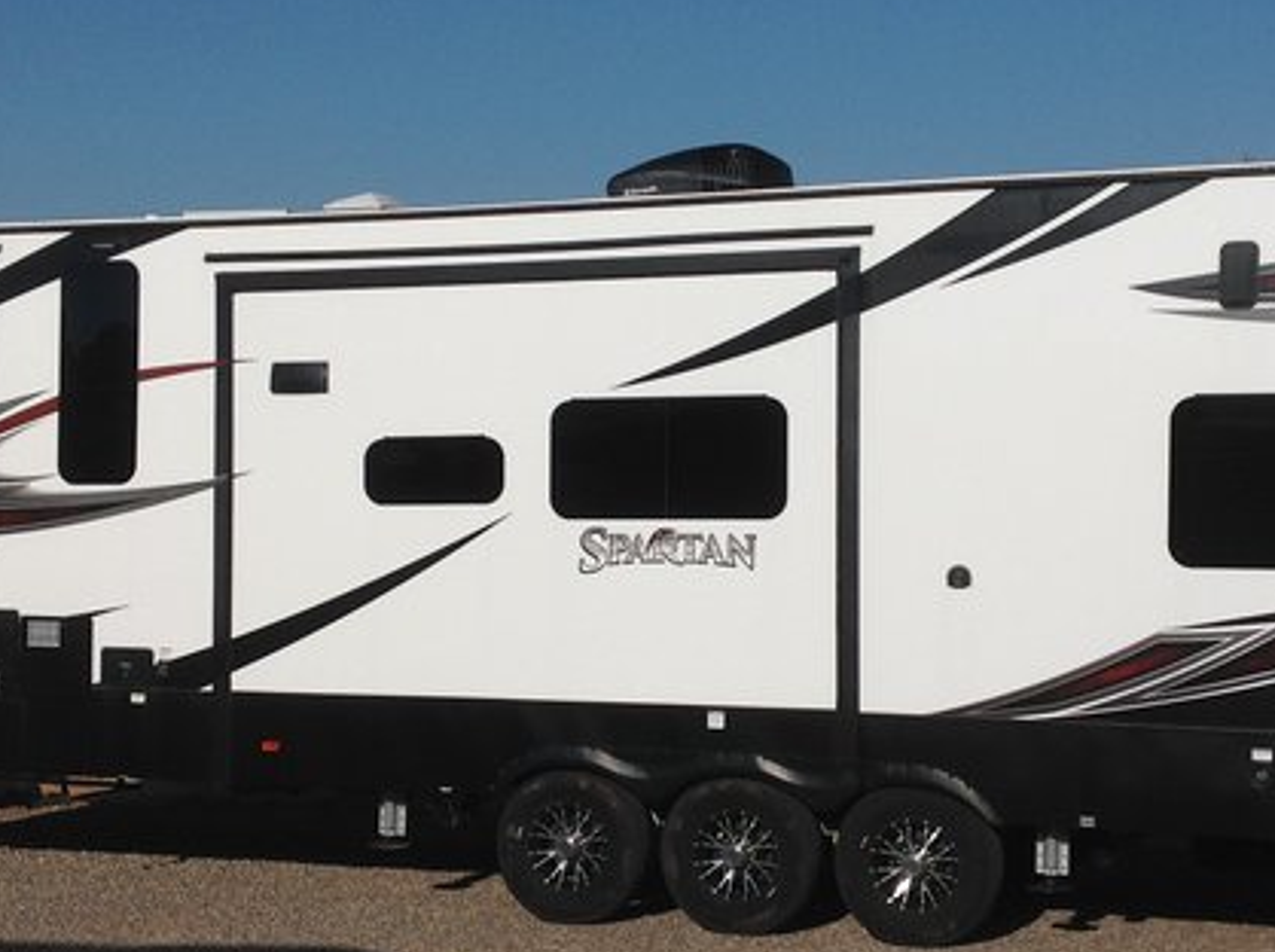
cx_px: 714
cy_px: 522
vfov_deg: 21.9
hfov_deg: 29.0
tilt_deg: -1.3
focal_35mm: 67
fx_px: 2464
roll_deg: +1.1
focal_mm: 4.28
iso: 50
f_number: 2.4
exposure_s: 1/6061
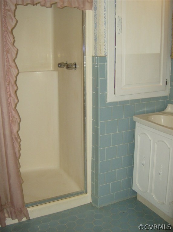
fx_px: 241
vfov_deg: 51.5
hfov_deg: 39.5
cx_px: 86
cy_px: 116
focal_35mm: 36
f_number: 2.8
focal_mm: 6
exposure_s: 1/60
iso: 200
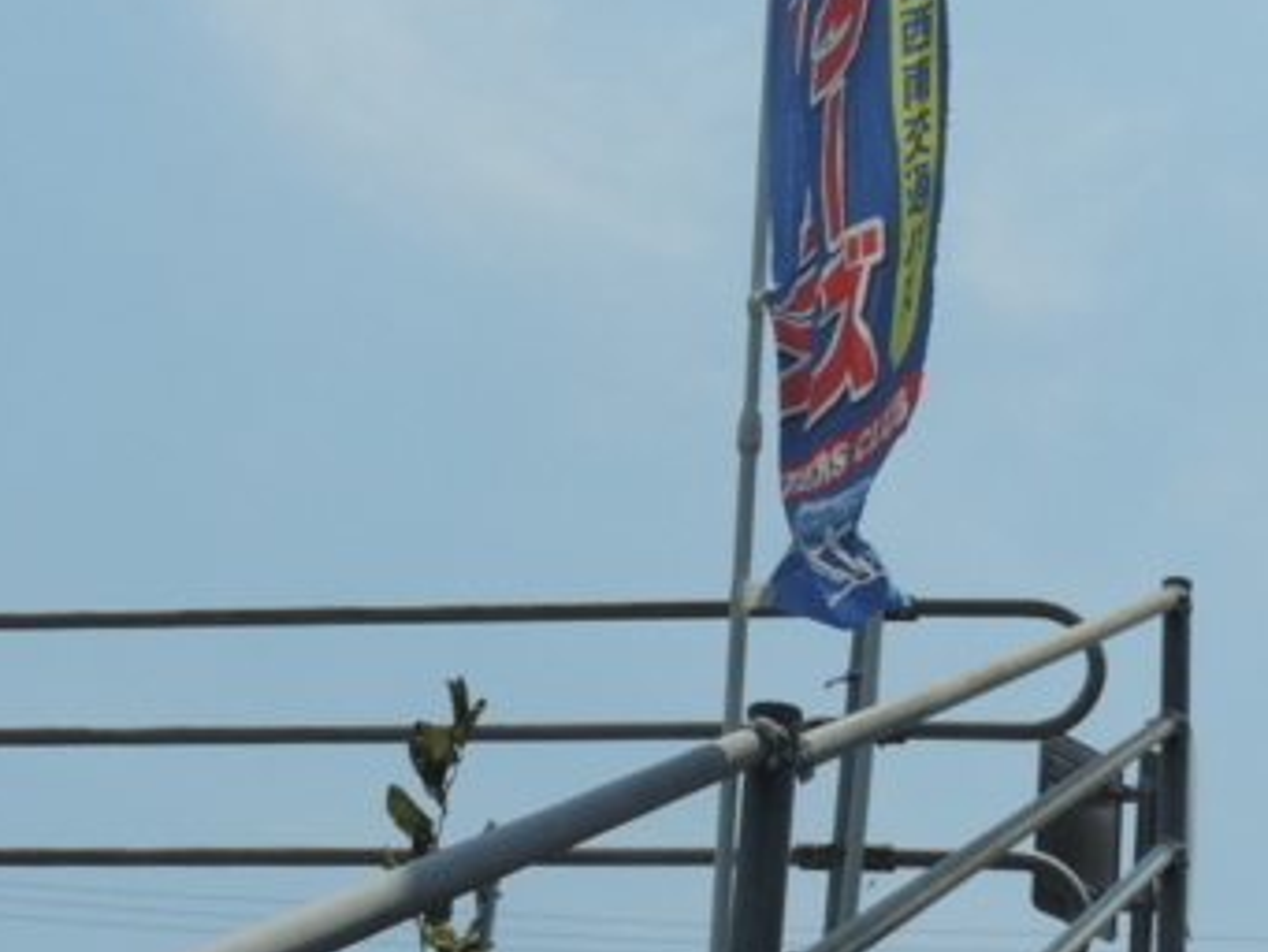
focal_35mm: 82
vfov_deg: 17.8
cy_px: 119
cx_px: 811
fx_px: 3005
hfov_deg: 23.8
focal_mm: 6.2
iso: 80
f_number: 3.6
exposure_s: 1/1600
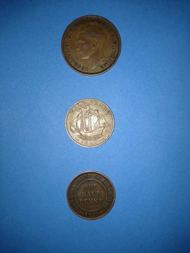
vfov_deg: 55.4
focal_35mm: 33
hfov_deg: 42.9
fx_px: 242
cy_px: 126
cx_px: 95
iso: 50
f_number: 2.4
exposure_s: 1/198
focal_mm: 4.12
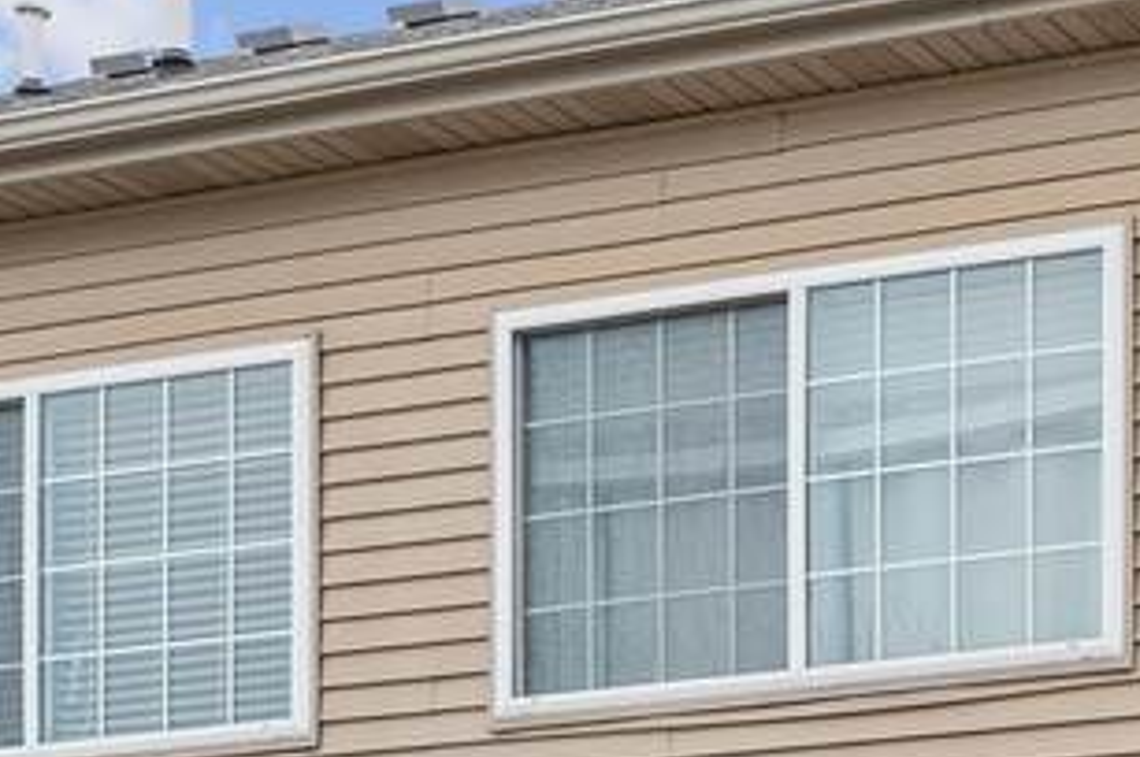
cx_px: 1838
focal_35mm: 123
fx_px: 3894
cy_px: 1293
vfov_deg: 10.5
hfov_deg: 15.1
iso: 400
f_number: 9
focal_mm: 29.5
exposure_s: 1/125
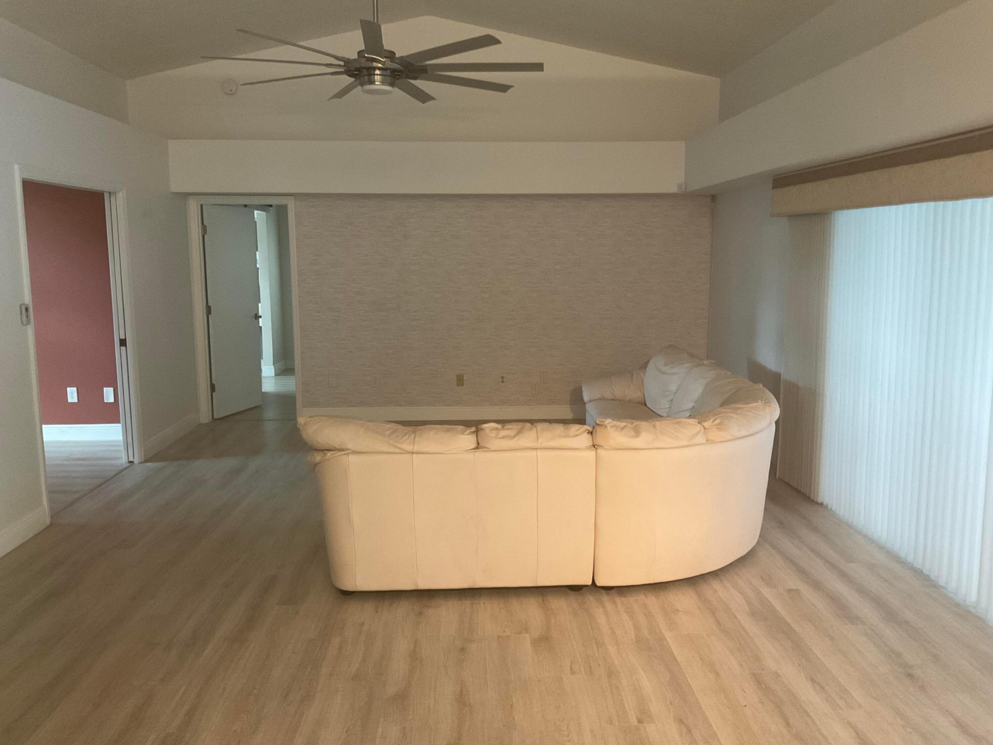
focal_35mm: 29
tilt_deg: -6.6
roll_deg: +0.1
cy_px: 372
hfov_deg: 61.7
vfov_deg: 48.2
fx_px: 832
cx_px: 496
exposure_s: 1/40
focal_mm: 3
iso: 200
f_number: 1.8
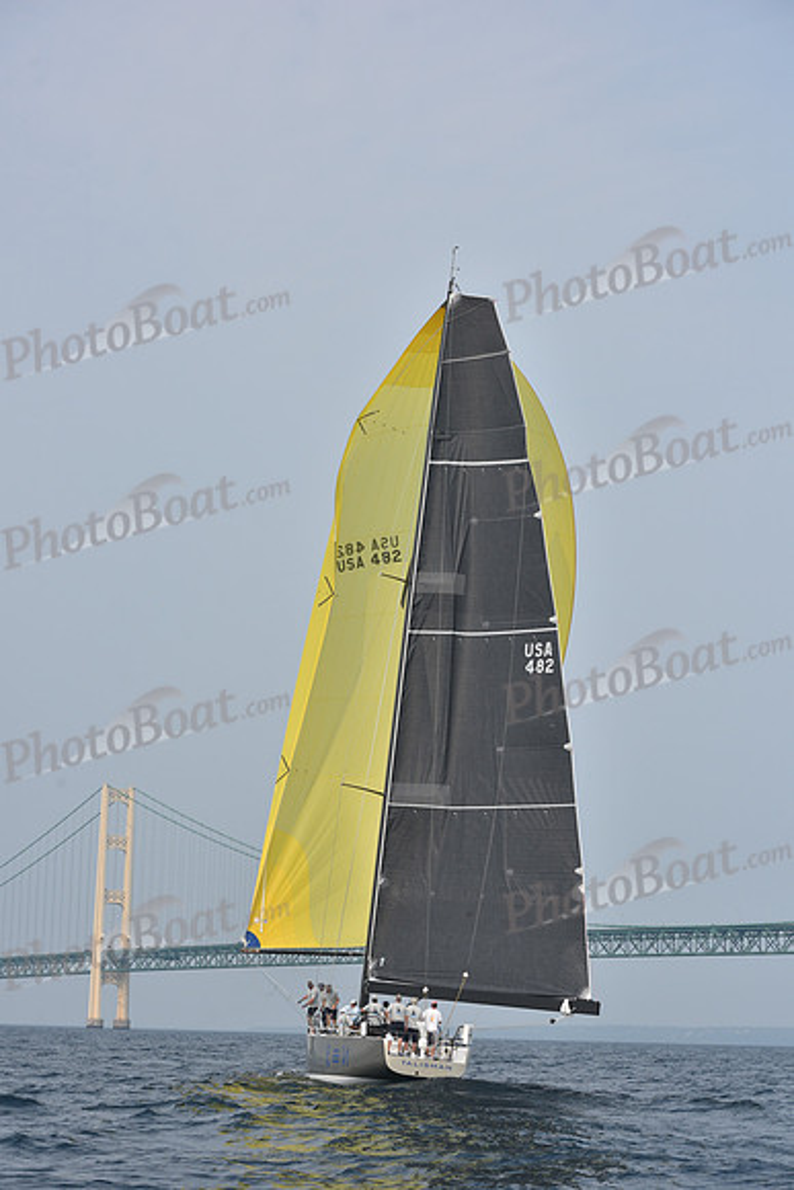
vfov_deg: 28.8
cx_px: 397
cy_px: 595
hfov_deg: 19.5
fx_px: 2314
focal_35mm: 70
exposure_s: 1/1250
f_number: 8
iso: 250
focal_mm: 70
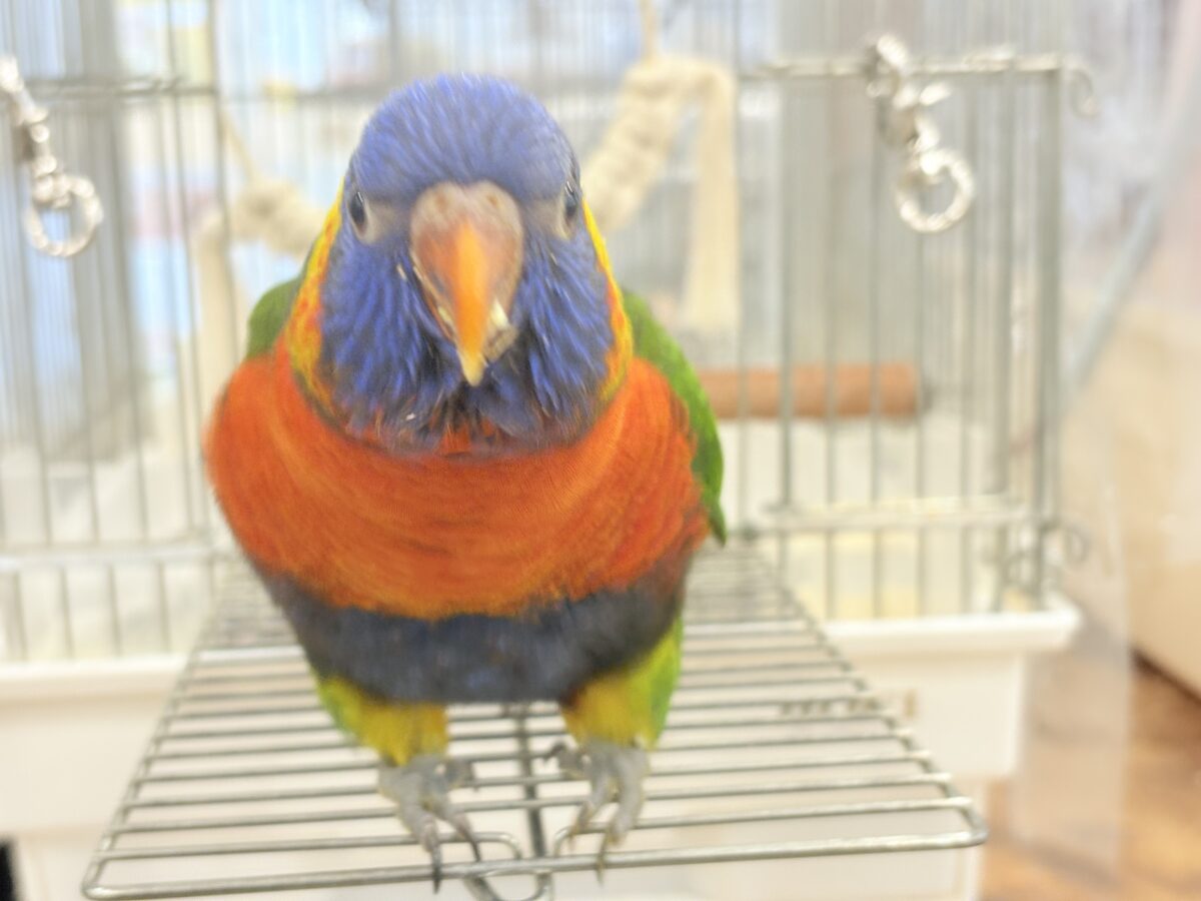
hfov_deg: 36.8
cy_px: 450
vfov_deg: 28.0
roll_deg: +3.7
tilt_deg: -8.6
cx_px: 600
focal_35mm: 52
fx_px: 1804
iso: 80
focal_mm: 5.96
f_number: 1.6
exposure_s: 1/50
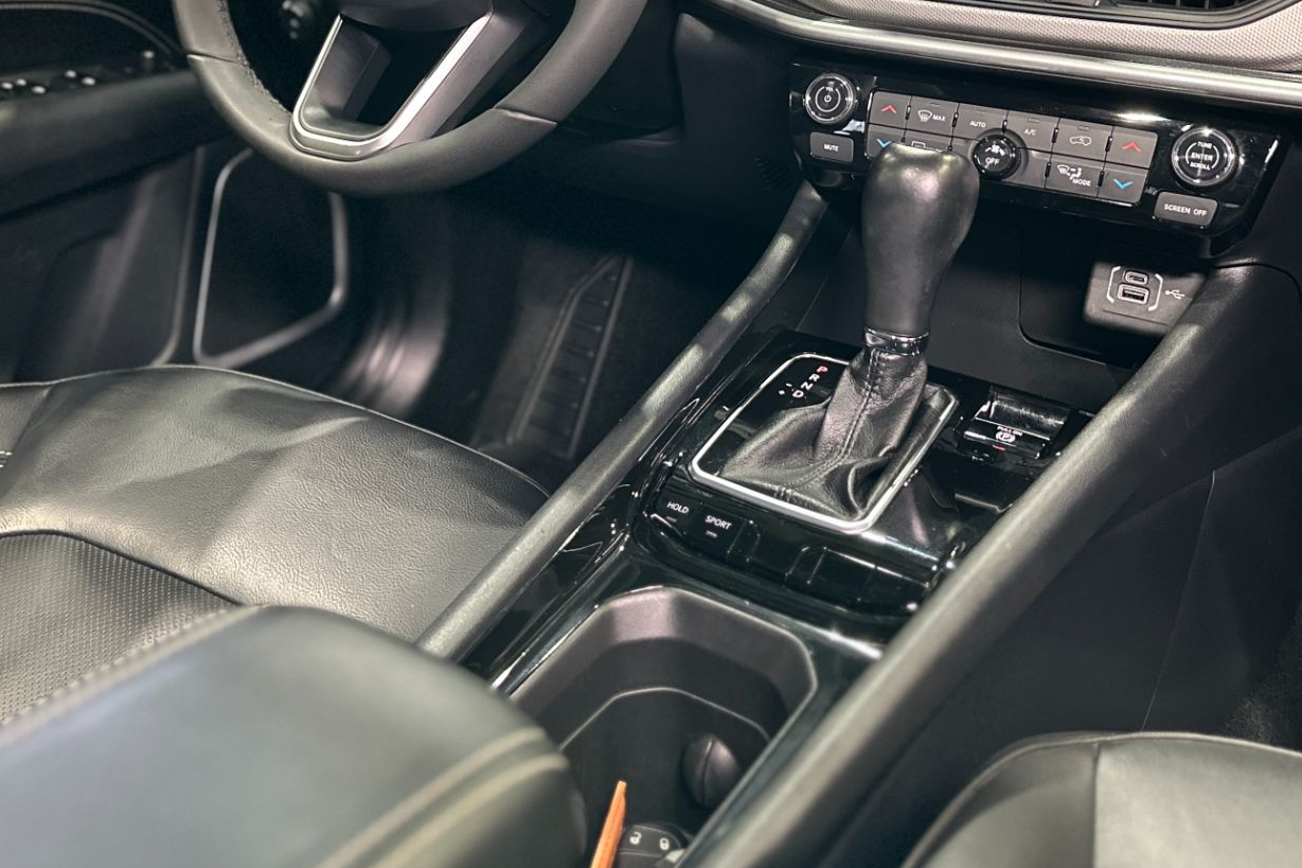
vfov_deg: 33.0
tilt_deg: -18.5
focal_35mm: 39
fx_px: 1410
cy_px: 146
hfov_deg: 49.5
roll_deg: +0.1
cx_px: 618
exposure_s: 1/60
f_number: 1.78
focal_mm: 6.86
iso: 640
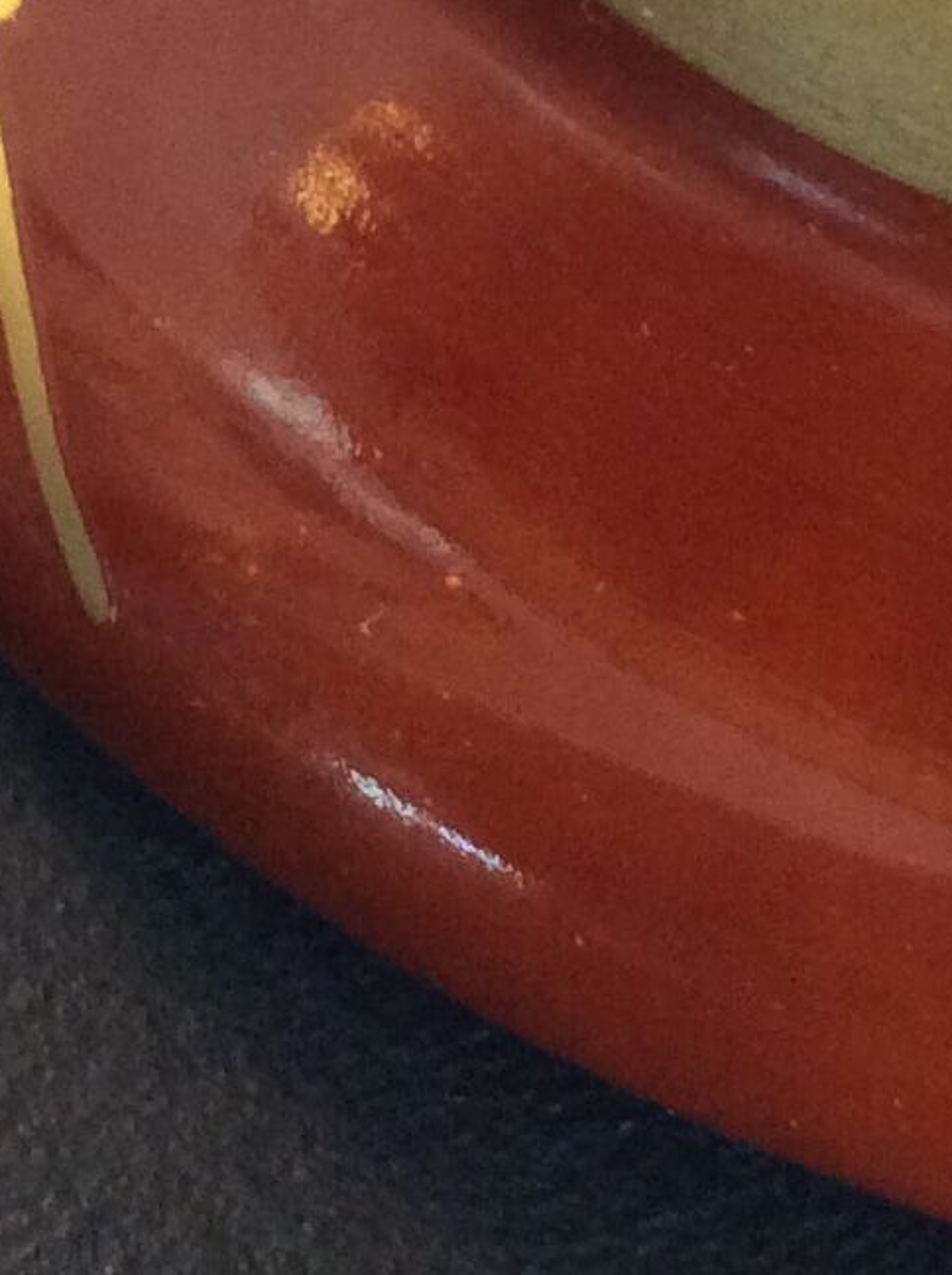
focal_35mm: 128
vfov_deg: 15.2
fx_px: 4706
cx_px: 915
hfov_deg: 11.5
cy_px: 81
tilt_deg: -51.3
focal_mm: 3.3
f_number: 2.4
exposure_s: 1/25
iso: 125
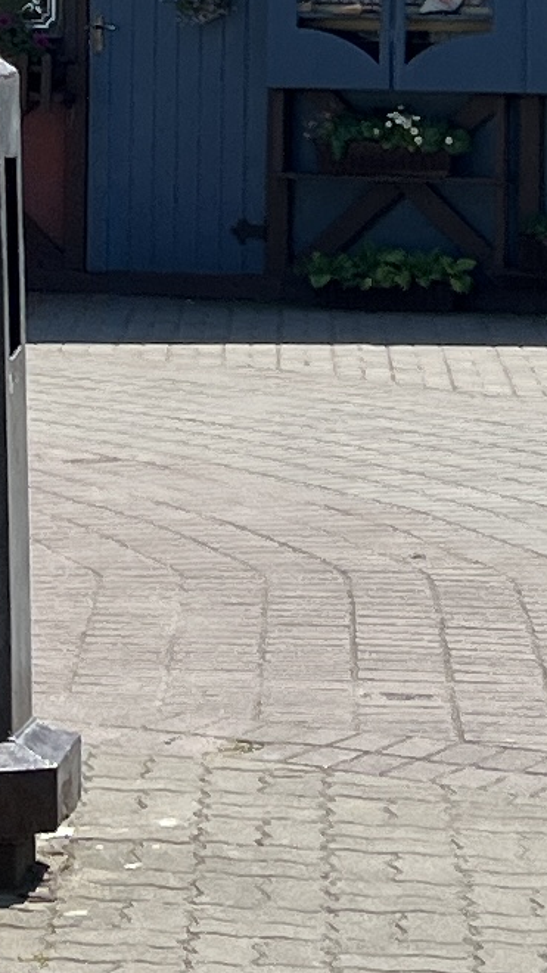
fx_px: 4463
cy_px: -170
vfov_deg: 12.2
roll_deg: -1.7
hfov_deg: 6.9
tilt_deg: +0.1
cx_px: -211
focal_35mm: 173
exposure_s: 1/3831
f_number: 1.5
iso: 50
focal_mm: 5.7
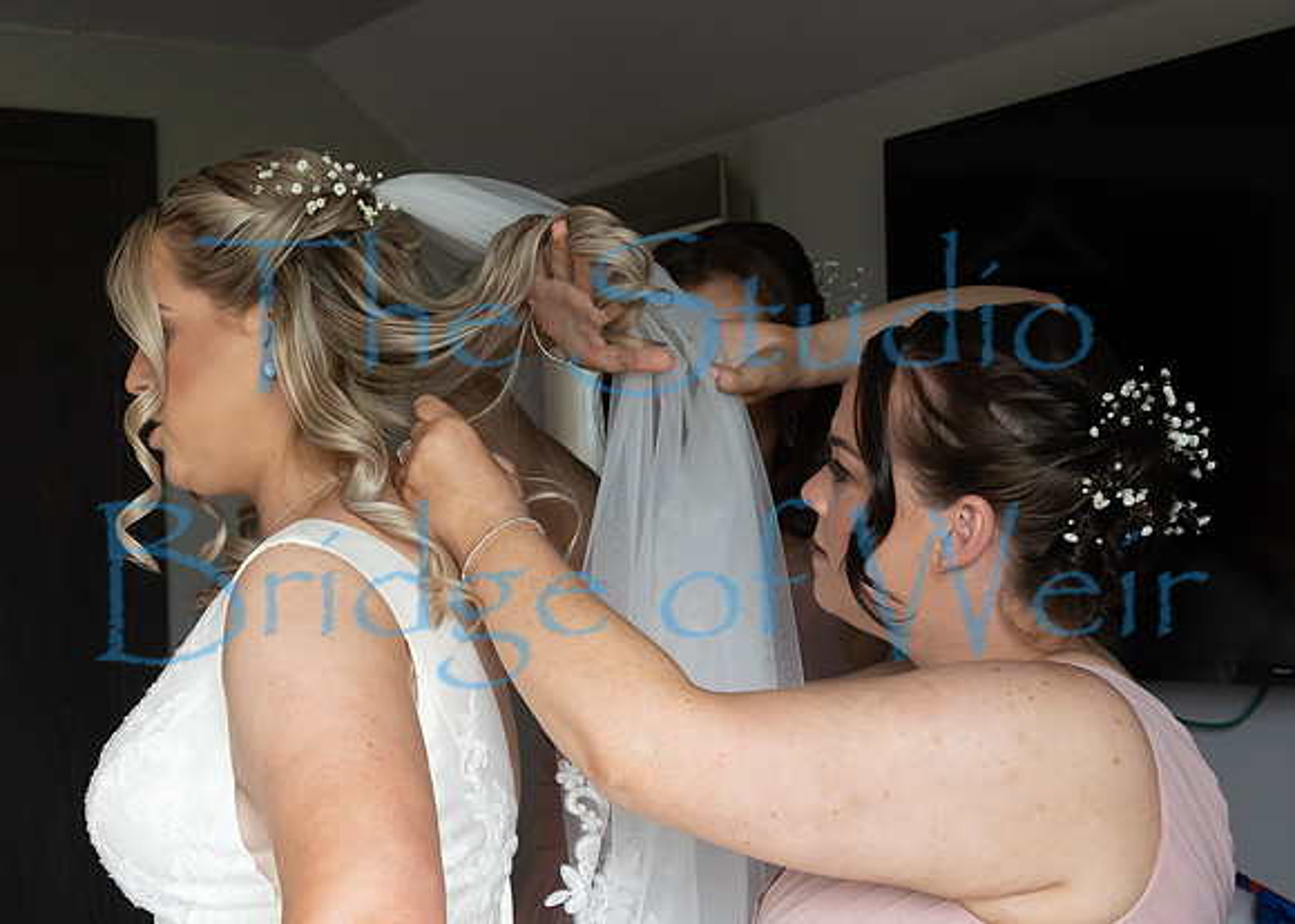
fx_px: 2050
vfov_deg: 25.2
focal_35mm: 56
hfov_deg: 34.6
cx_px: 409
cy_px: 632
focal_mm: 33
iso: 1250
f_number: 5.6
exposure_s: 1/250
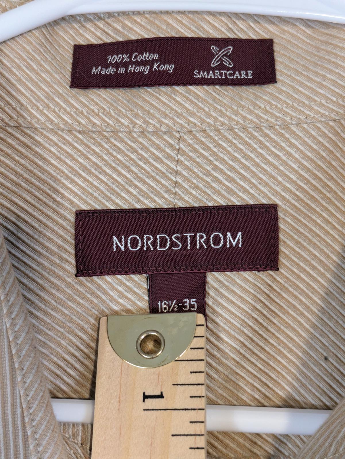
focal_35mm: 51
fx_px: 677
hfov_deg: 28.6
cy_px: 230
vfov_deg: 37.5
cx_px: 172
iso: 348
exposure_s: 1/120
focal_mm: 5.43
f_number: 1.89
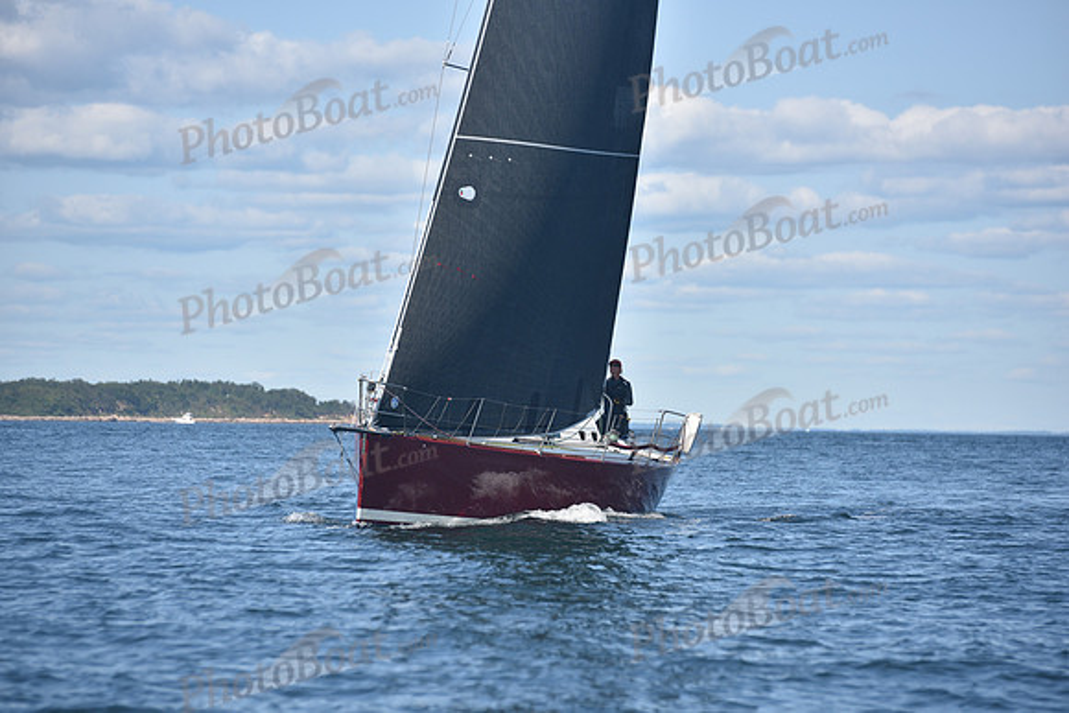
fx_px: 5940
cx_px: 534
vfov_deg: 6.9
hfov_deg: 10.3
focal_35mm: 200
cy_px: 356
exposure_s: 1/800
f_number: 5
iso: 250
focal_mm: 200
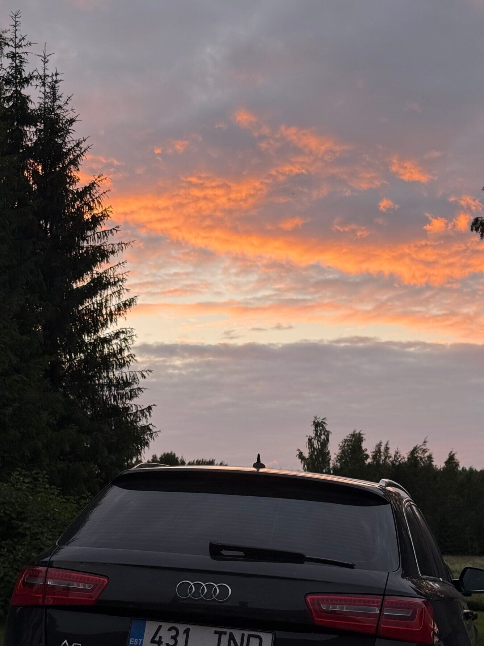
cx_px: 229
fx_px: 1305
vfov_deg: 27.7
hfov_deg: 21.0
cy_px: 392
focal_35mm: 70
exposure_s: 1/182
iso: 200
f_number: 1.78
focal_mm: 6.76
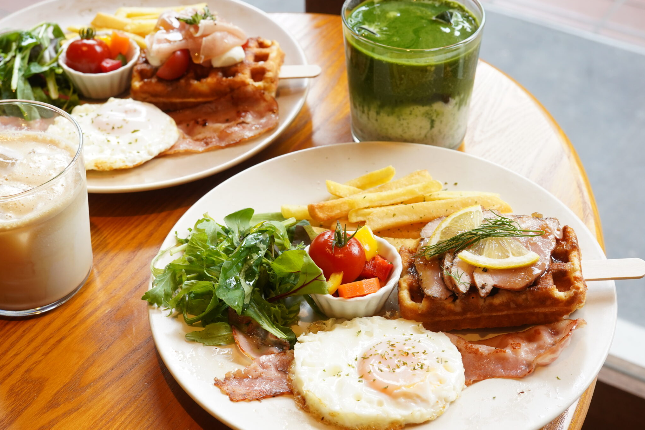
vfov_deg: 21.6
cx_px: 314
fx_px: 1129
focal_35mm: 63
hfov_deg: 31.9
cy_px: 233
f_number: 8
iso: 1000
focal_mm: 50
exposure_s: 1/50
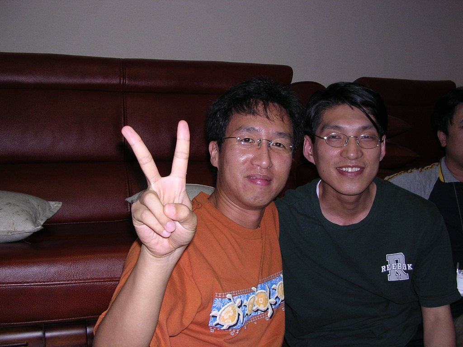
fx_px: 508
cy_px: 174
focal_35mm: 38
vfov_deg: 37.7
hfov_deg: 49.0
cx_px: 232
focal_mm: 5.8
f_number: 2.8
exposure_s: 1/60.1
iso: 100
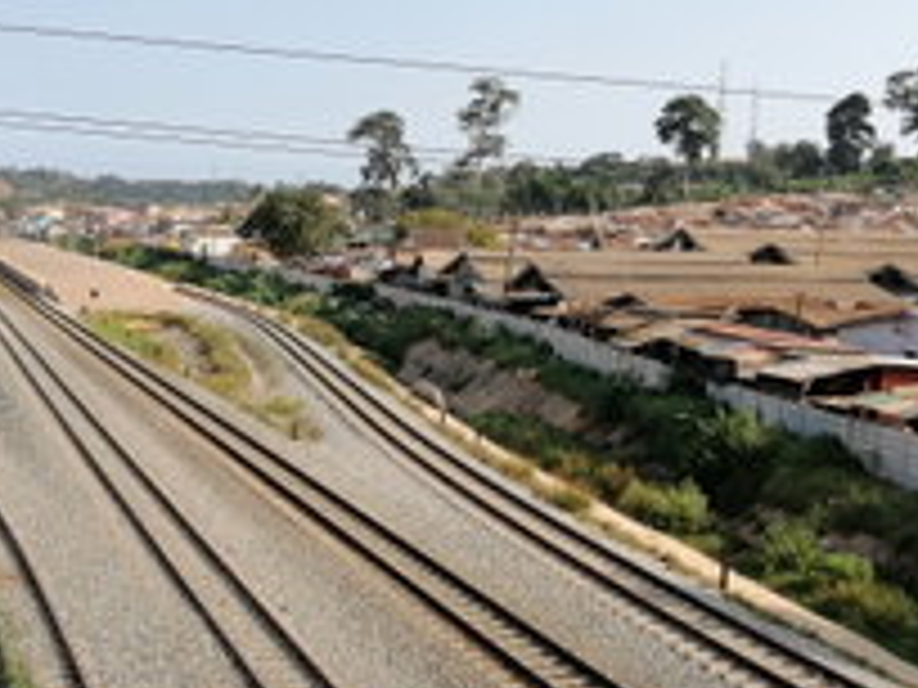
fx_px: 1352
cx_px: 432
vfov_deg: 28.5
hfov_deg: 37.5
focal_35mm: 51
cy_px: 387
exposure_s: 1/1073
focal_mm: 3.95
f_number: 1.8
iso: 50
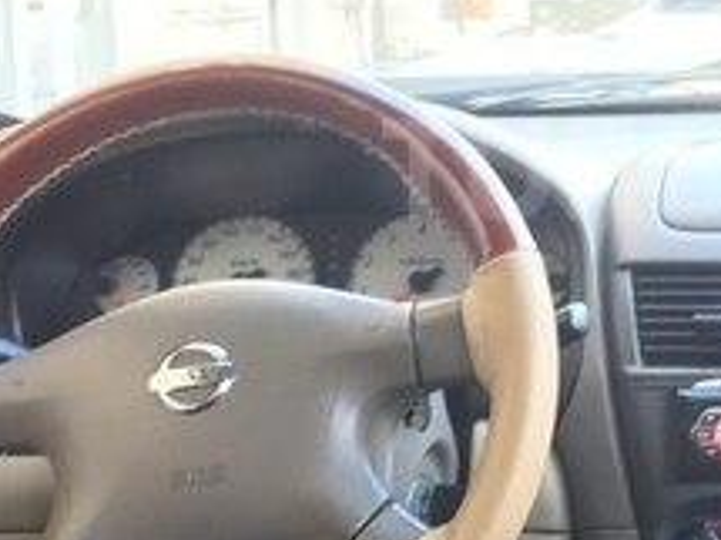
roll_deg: +0.8
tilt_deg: -6.5
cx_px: 724
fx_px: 1853
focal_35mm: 89
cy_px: 169
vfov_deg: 16.5
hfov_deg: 21.3
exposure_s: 1/33
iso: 64
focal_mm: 4.15
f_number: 2.2
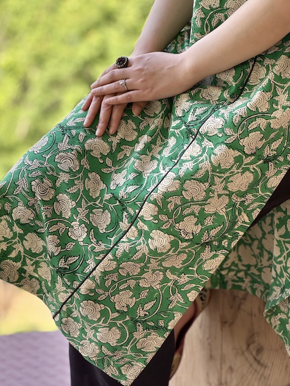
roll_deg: +0.5
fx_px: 1073
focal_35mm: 96
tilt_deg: -25.7
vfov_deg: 20.4
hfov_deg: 15.4
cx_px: 150
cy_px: 155
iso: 32
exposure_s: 1/99
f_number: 2.8
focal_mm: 9
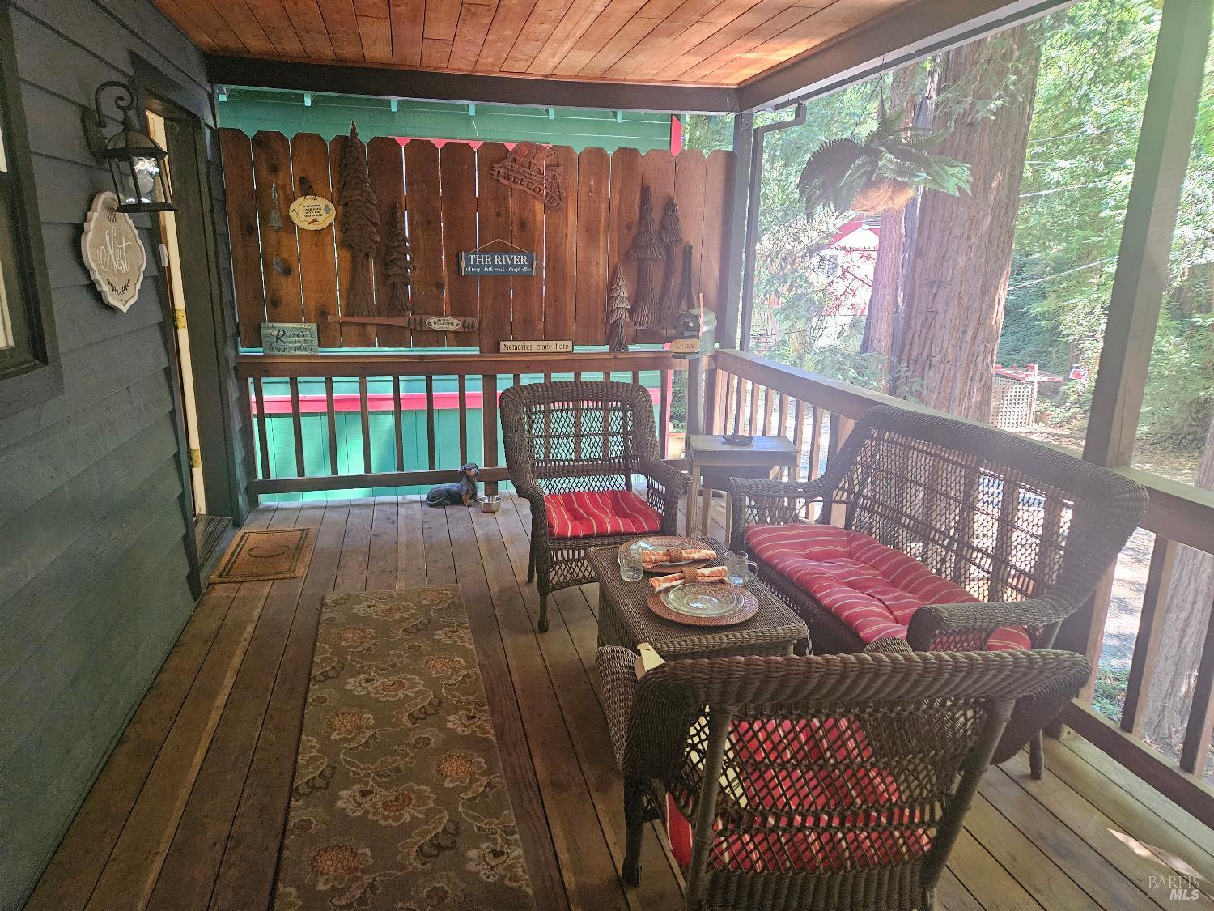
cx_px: 607
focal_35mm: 23
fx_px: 807
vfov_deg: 58.9
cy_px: 456
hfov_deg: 73.9
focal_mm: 5.4
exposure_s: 1/120
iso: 1000
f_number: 1.8
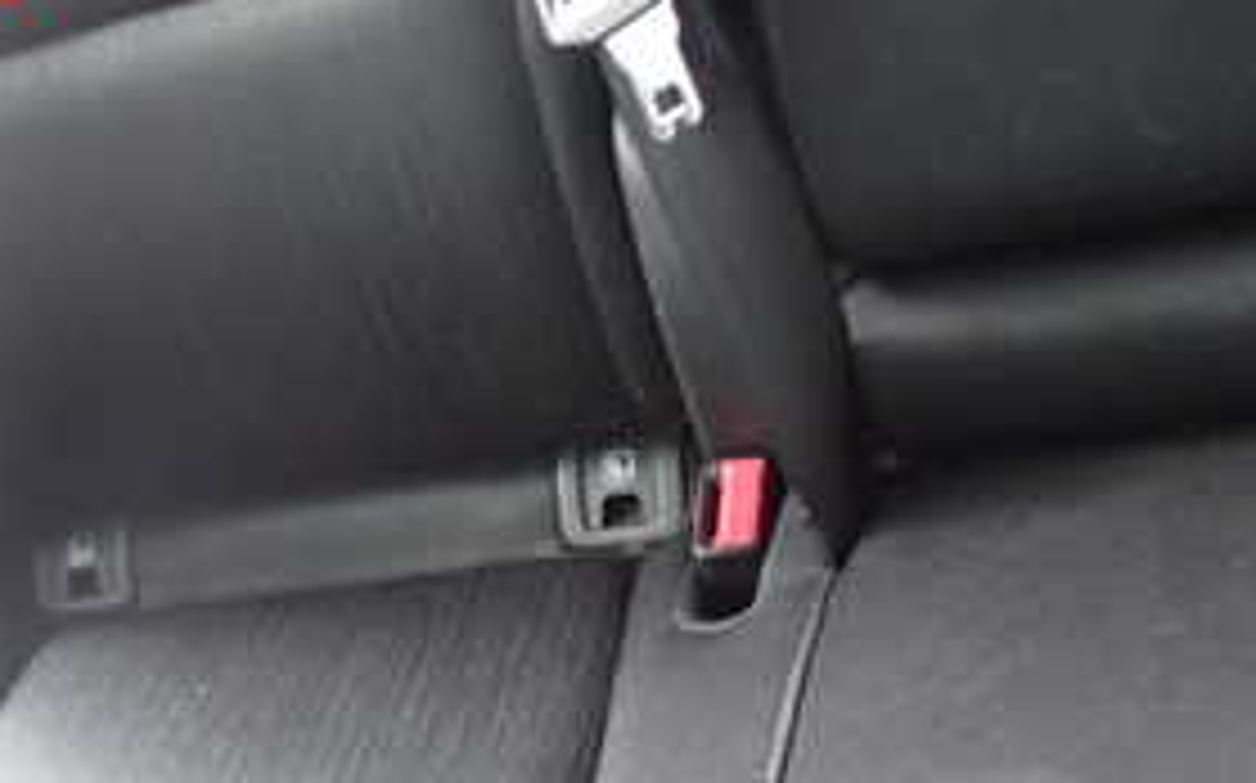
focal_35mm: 57
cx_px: 554
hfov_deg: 35.7
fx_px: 1950
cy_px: 932
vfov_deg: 21.2
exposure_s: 1/30
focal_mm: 4.5
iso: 500
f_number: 2
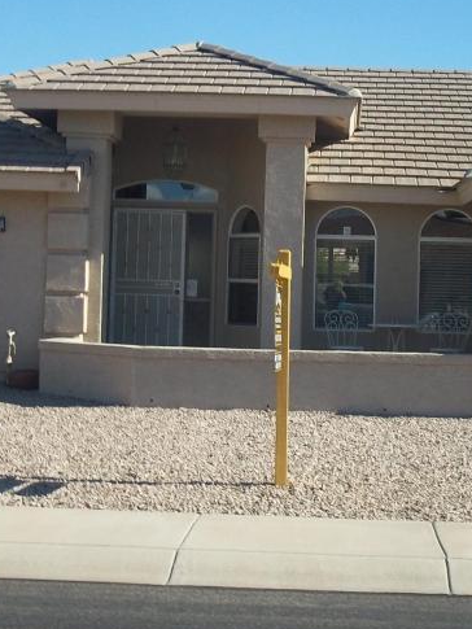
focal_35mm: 76
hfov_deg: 19.3
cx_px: 318
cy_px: 272
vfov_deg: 25.6
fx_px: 1381
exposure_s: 1/200
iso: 80
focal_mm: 6.5
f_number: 8
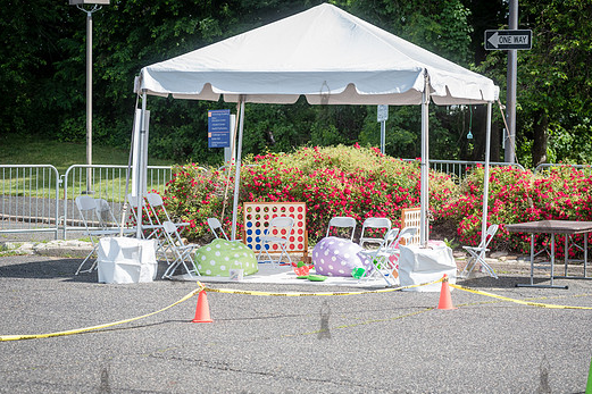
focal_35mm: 117
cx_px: 324
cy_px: 209
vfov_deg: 11.7
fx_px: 1923
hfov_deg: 17.5
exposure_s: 1/1000
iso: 250
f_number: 4.5
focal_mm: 105
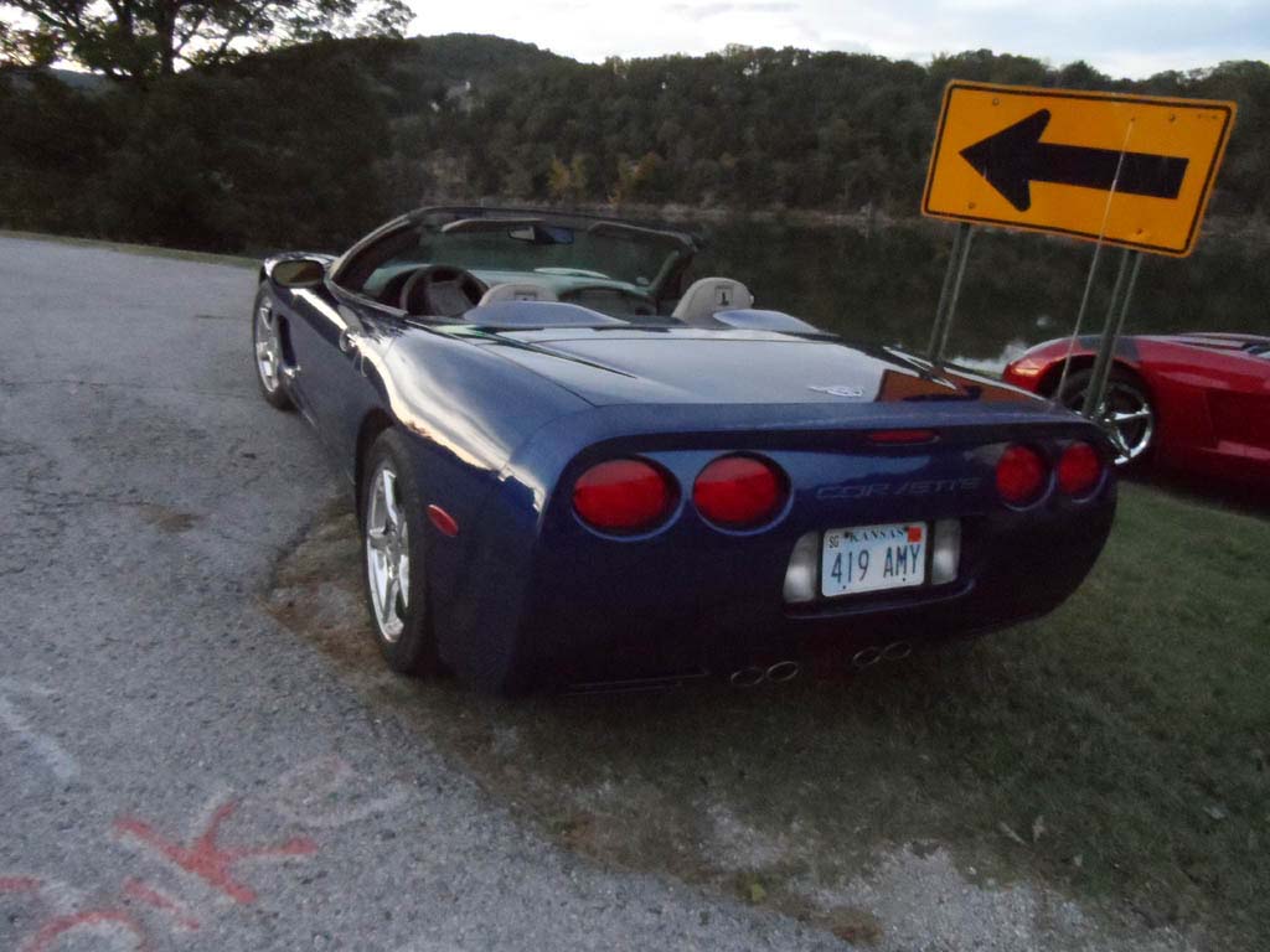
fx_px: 881
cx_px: 635
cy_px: 476
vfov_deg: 56.8
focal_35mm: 24
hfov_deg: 71.6
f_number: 3.2
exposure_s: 1/30
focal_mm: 4
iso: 800
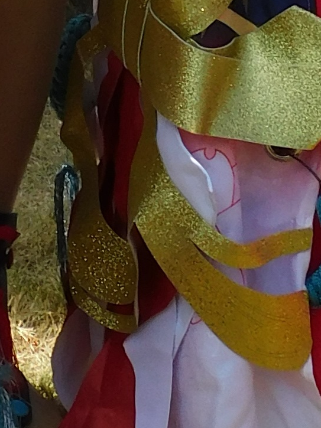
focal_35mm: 318
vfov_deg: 6.0
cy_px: -484
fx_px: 3935
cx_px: -43
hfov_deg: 4.7
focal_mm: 9
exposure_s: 1/500
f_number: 4
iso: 125
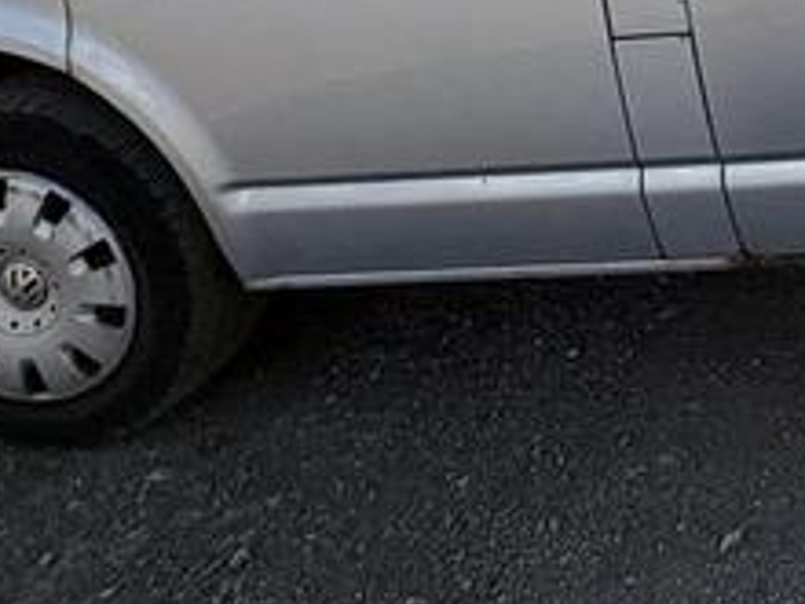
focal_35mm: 57
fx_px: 1326
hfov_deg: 26.0
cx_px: 1175
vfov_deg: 20.0
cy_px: -432
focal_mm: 2.22
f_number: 2.2
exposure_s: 1/1143
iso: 40
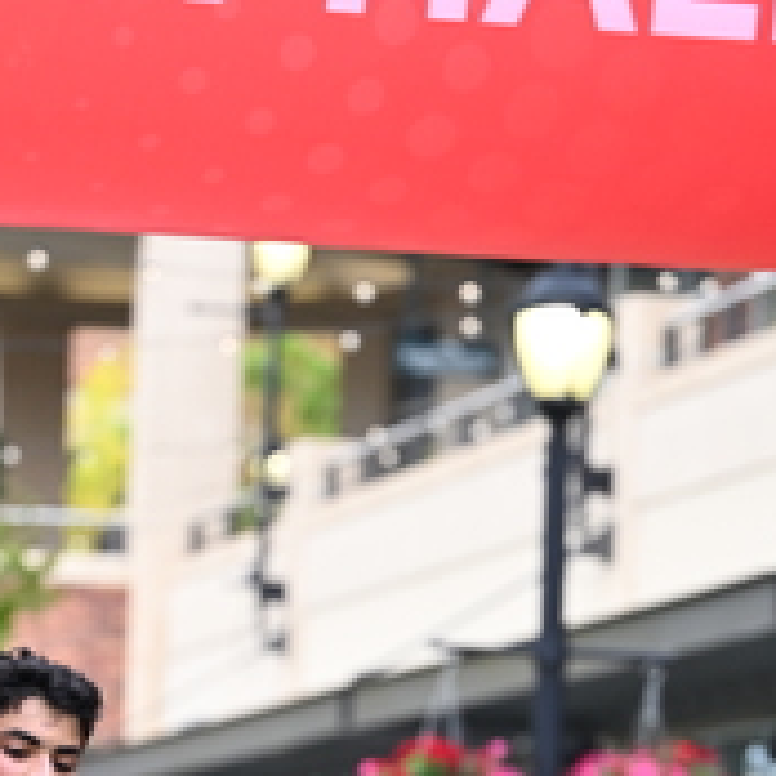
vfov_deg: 7.0
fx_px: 6265
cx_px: 332
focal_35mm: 247
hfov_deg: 7.1
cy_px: 865
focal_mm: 92
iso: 1000
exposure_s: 1/1600
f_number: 2.8
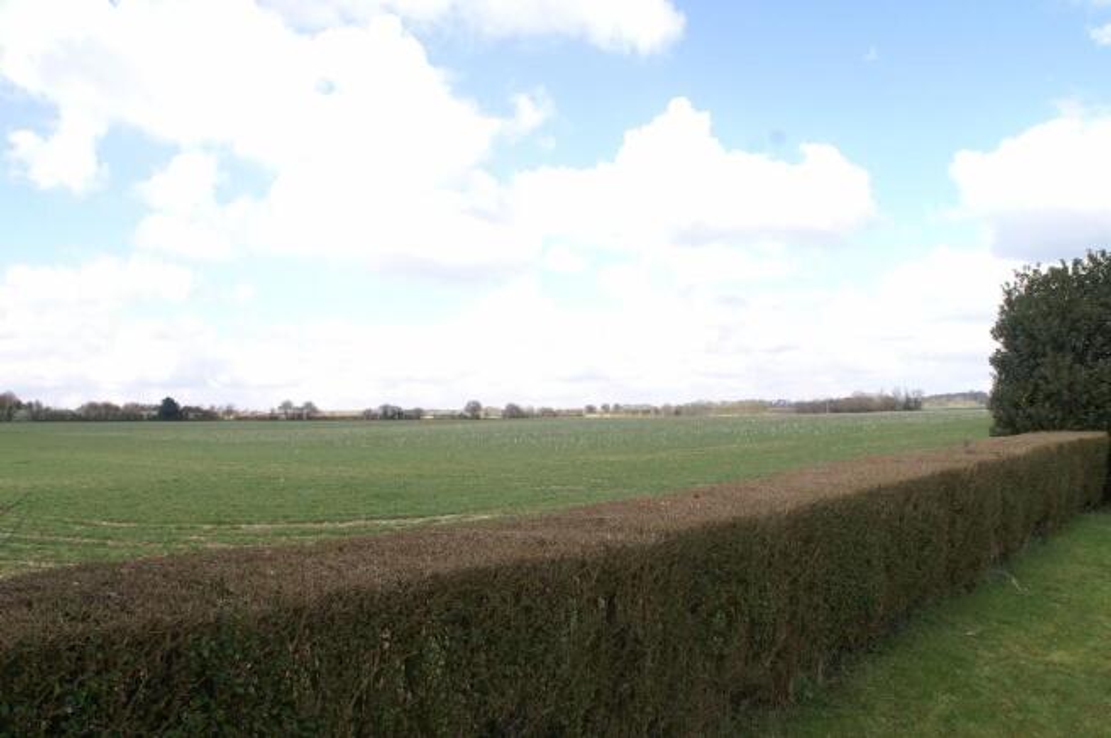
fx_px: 832
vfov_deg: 47.8
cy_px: 369
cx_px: 556
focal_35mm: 27
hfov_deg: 67.4
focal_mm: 18
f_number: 9.5
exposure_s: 1/90
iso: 100
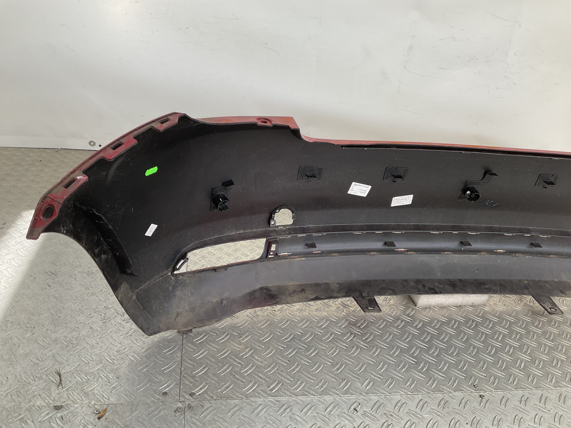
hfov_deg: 61.7
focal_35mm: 29
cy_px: 214
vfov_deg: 48.2
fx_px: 478
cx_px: 286
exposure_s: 1/114
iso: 16
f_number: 1.8
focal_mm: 3
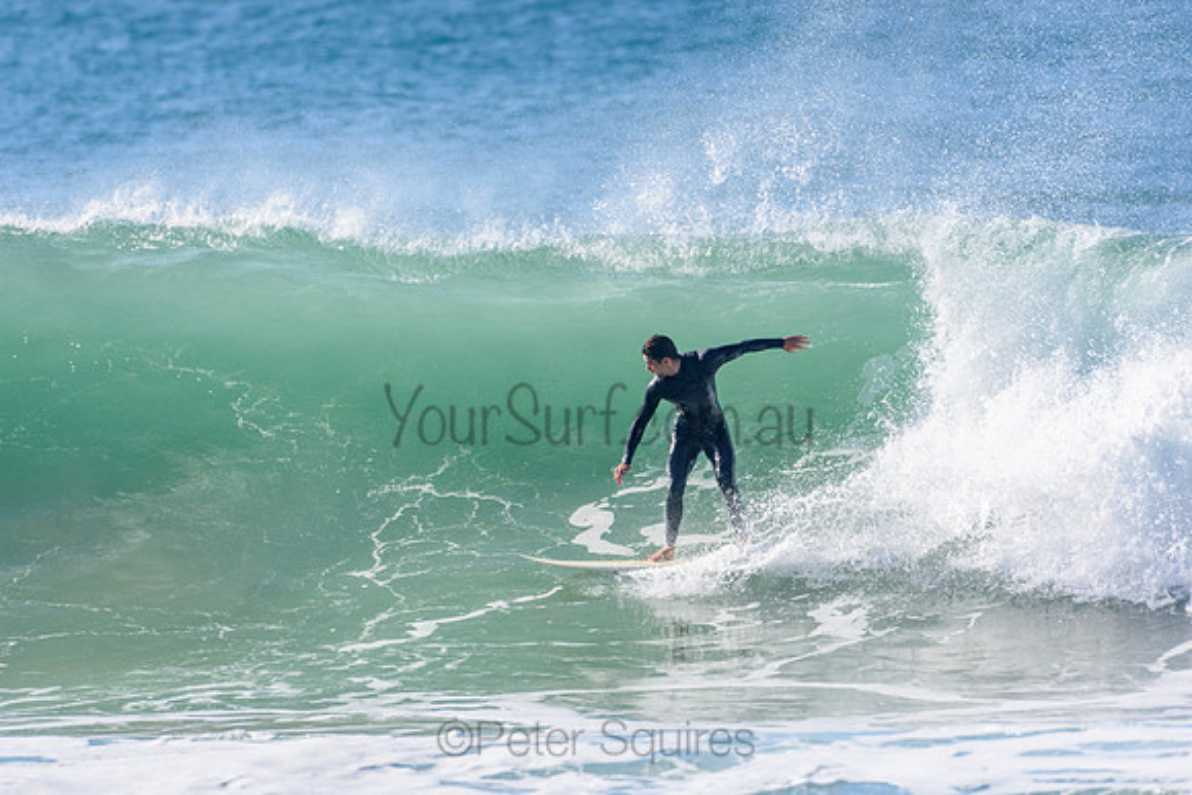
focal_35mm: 750
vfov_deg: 1.8
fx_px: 24838
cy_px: 398
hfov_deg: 2.7
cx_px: 596
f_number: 5.6
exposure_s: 1/2000
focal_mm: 500
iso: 320
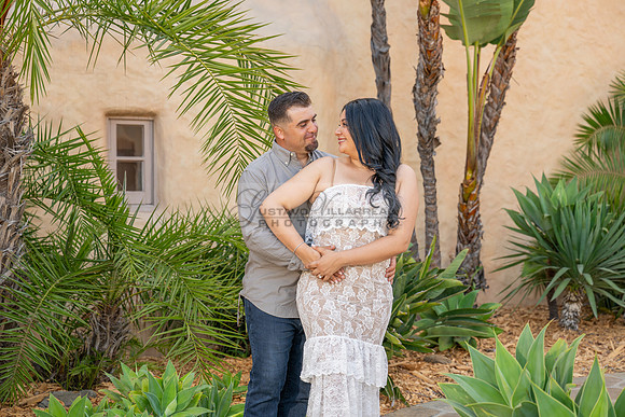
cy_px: 208
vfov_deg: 19.5
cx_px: 312
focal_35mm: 70
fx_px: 1216
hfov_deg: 28.8
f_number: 4
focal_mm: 70
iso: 200
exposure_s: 1/200
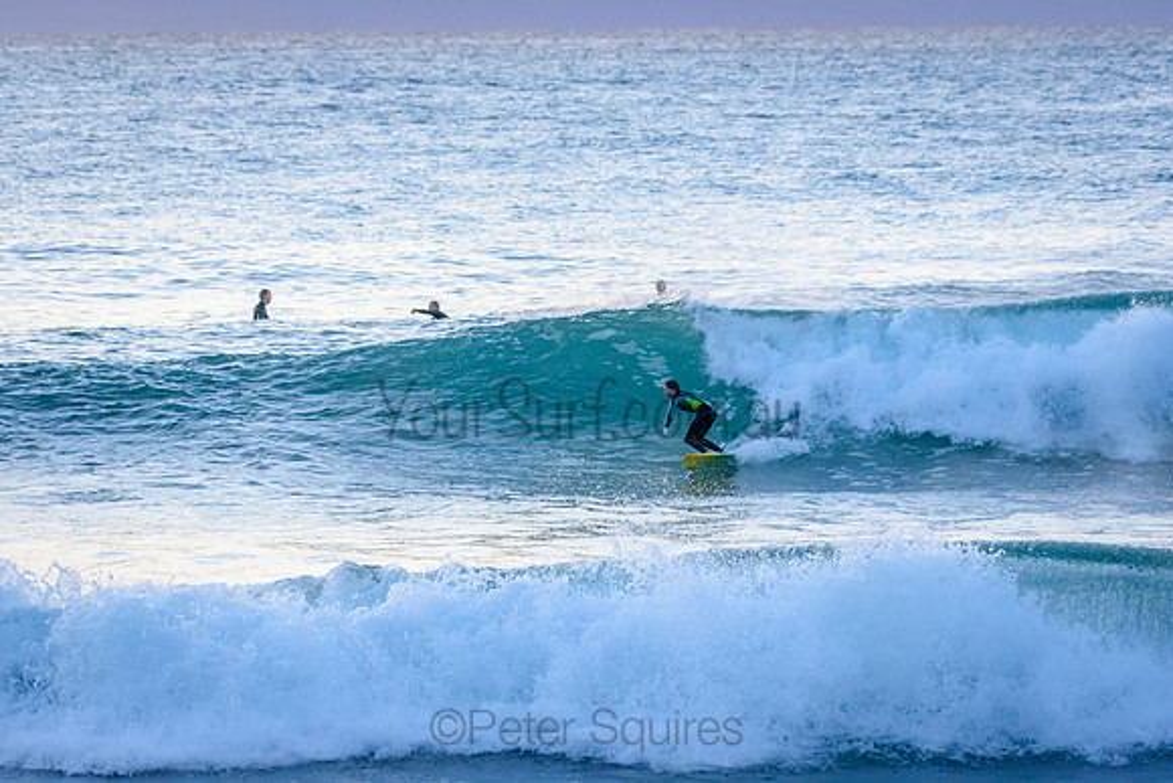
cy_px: 392
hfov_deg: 6.9
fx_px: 9777
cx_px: 586
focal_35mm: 300
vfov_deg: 4.6
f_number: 5.6
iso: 1600
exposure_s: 1/1600
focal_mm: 200
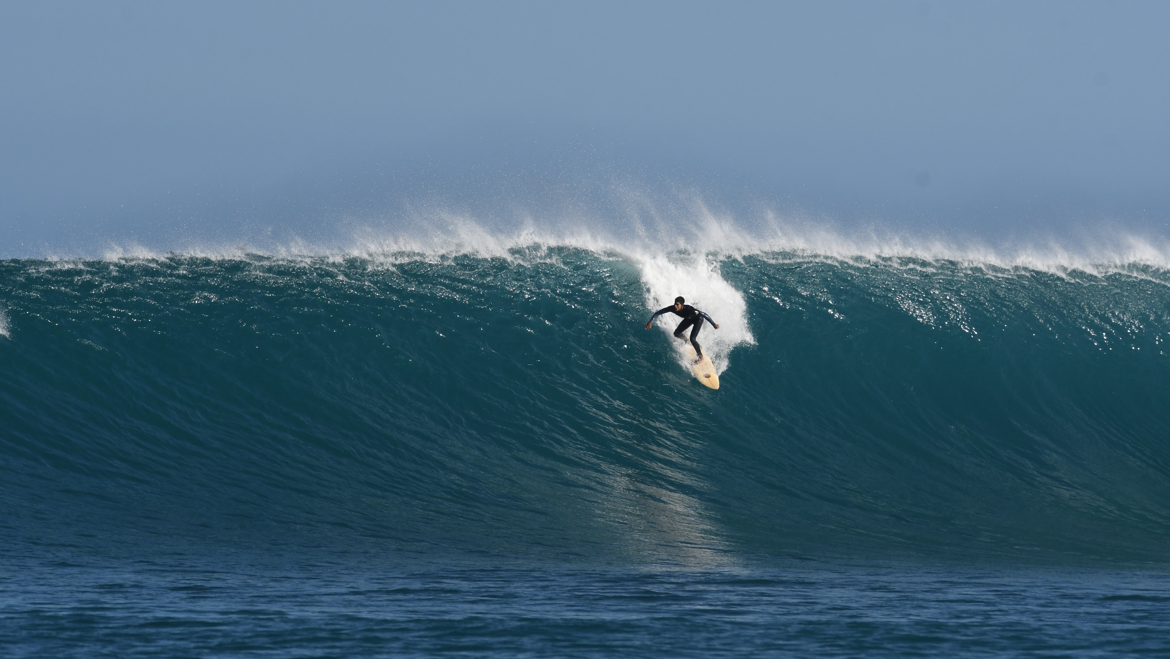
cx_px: 585
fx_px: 12193
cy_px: 307
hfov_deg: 5.5
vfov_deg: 3.1
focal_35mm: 393
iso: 500
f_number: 11
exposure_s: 1/2000
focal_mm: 250
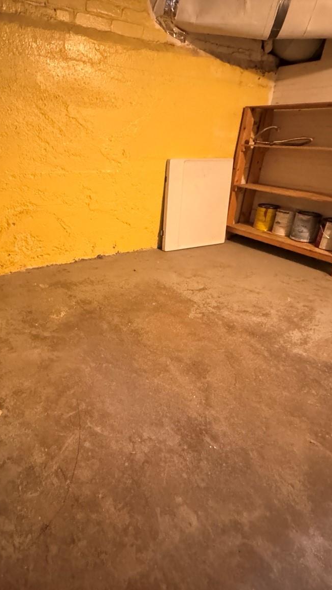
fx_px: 329
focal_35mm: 21
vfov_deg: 83.8
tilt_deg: -26.0
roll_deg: -2.0
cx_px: 98
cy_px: 288
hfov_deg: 52.1
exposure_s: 1/60
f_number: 2.2
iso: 1250
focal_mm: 2.22
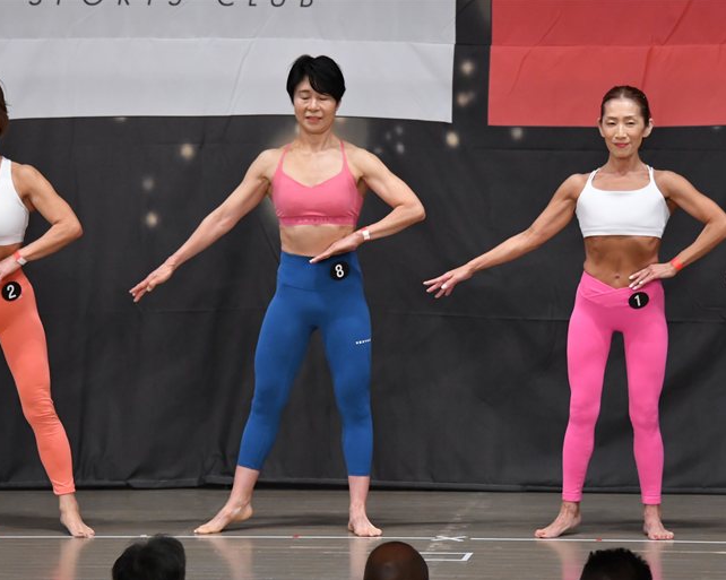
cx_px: 388
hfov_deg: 7.6
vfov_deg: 6.1
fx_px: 5477
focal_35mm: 255
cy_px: 291
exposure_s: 1/400
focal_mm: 150
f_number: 5.6
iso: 4000
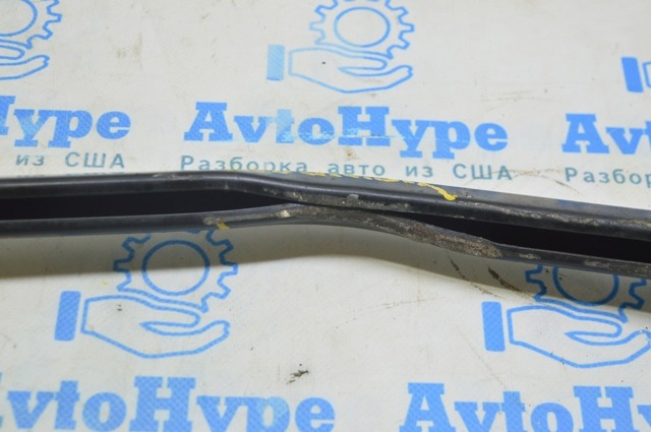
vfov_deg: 20.1
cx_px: 326
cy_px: 216
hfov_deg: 29.9
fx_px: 1219
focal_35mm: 68
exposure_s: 1/20
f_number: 5.6
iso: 400
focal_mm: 45
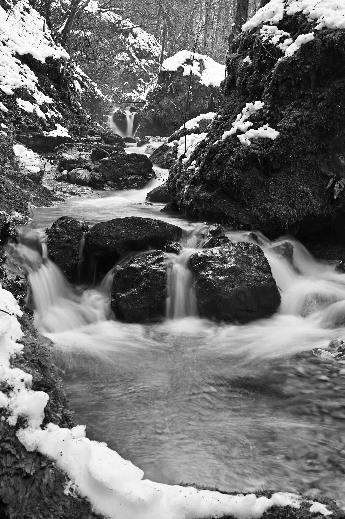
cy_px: 260
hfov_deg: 28.6
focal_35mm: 47
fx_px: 676
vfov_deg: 41.9
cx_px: 172
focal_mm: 47
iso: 100
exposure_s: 1/1.6
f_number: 22
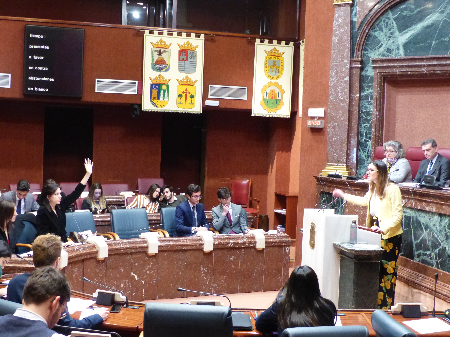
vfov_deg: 30.9
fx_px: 611
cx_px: 225
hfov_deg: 40.4
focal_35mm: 47
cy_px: 168
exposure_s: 1/25
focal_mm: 8.4
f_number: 2.8
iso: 800
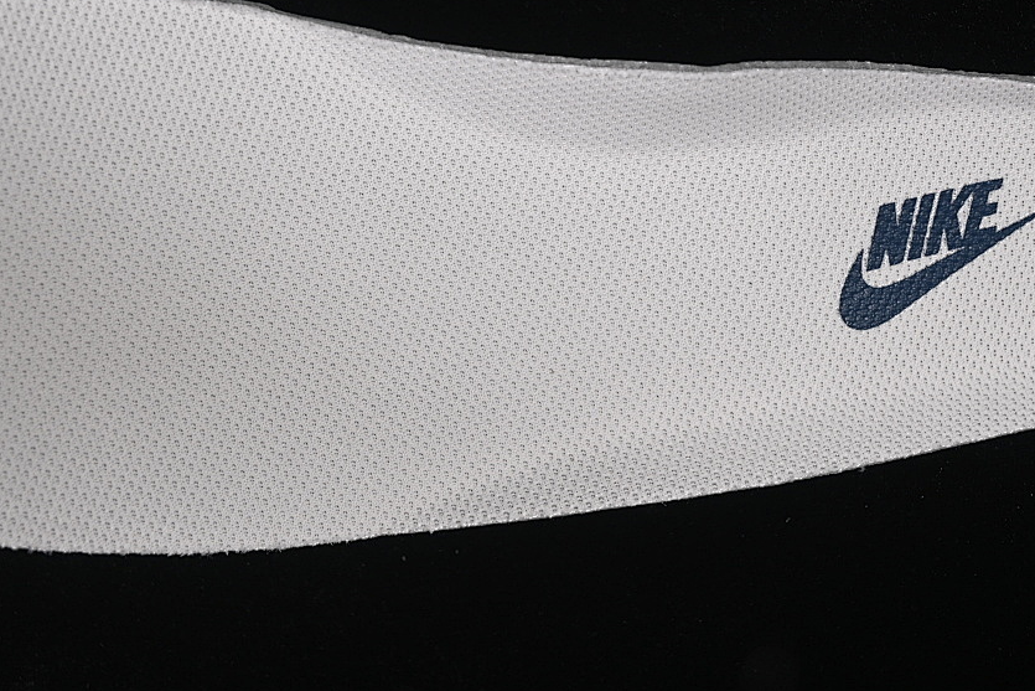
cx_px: 483
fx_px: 2789
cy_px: 309
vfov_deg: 14.1
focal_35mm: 97
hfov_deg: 21.0
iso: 160
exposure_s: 1/80
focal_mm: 50
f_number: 7.1
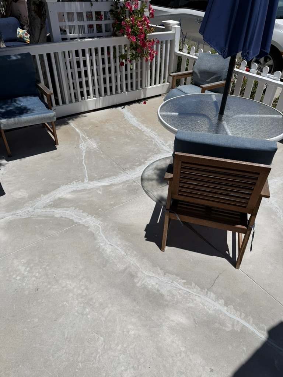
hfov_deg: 56.8
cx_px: 142
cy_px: 188
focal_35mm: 24
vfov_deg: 71.6
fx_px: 262
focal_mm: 6.76
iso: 80
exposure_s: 1/14286
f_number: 1.78
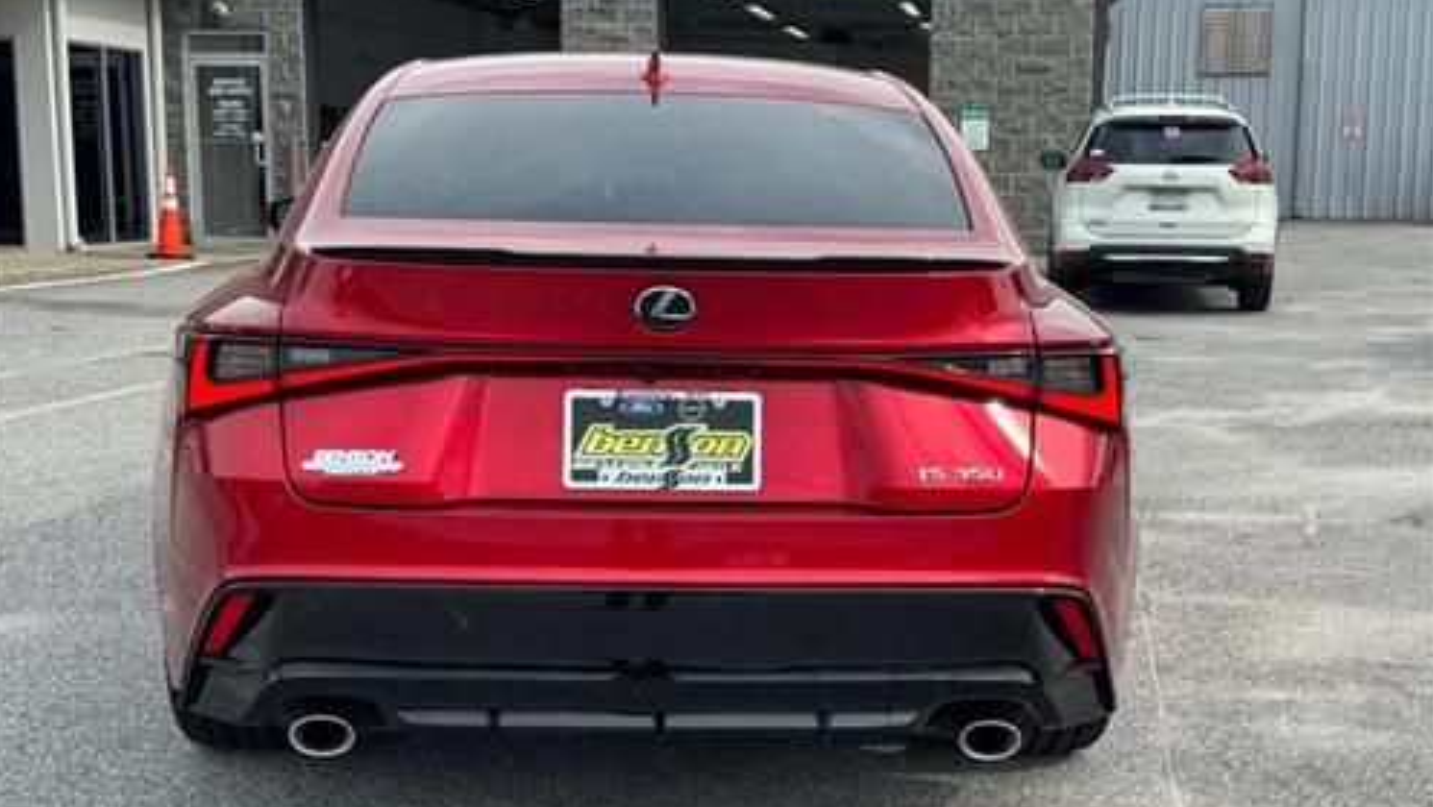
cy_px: 510
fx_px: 2015
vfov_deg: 22.6
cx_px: 709
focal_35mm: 53
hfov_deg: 39.2
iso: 64
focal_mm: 6.76
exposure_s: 1/1869
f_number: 1.78
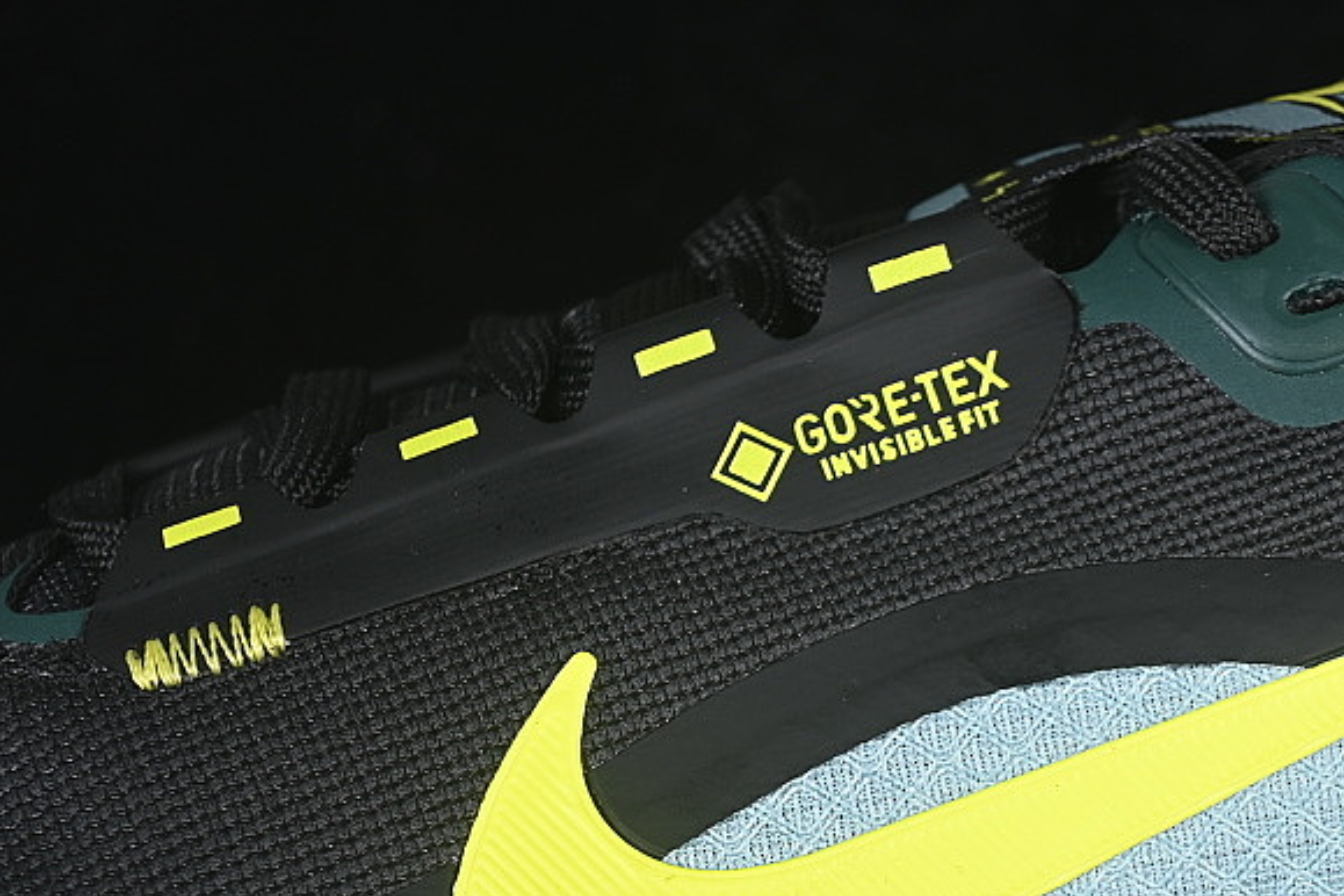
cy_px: 778
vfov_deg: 9.8
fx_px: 5226
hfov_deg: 14.5
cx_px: 1182
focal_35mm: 140
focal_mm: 50
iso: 160
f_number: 6.3
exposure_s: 1/60
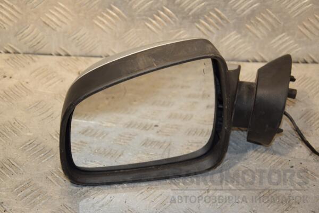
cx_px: 160
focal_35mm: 93
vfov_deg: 14.7
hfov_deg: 21.9
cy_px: 106
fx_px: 824
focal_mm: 62
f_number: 6.3
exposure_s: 1/200
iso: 800
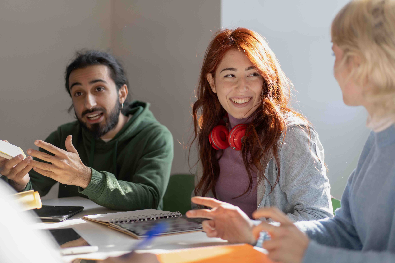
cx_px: 198
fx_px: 603
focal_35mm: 55
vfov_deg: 24.6
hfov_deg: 36.2
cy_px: 132
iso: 100
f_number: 2
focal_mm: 55
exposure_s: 1/250
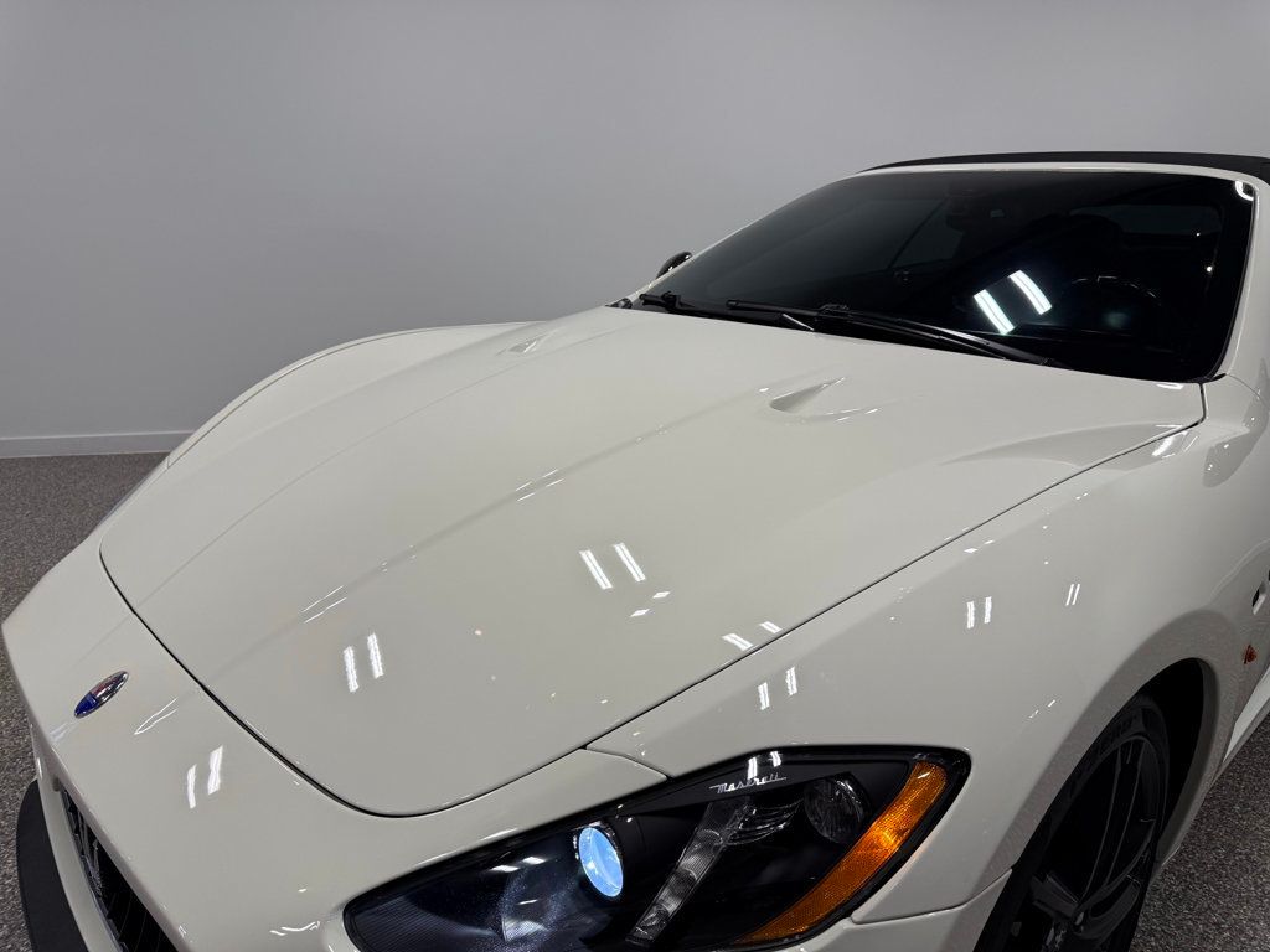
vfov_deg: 56.8
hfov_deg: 71.6
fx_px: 881
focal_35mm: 24
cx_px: 635
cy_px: 476
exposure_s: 1/780
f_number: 1.78
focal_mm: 6.76
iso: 80
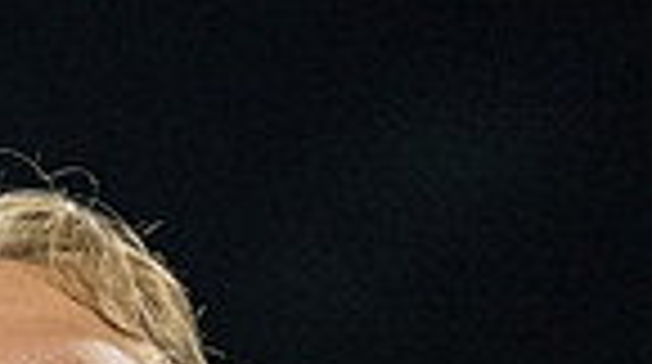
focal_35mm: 105
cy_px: 825
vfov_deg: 10.2
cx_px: -229
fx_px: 1812
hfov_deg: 18.7
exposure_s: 1/500
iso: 2000
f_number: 3.2
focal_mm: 25
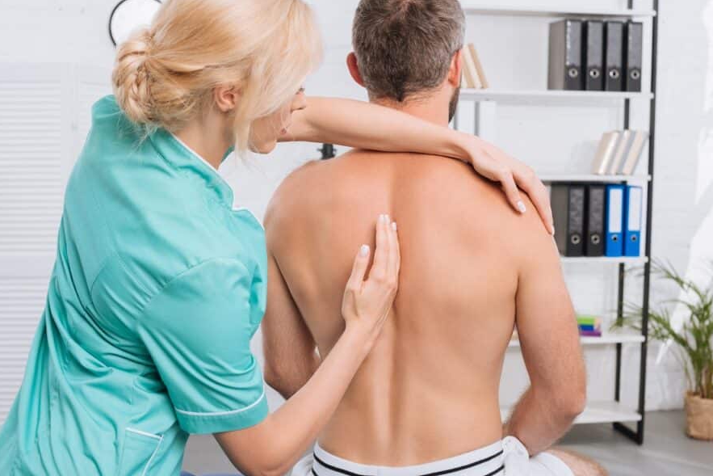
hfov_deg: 34.5
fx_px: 1149
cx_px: 371
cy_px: 248
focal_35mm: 58
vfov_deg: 23.4
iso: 100
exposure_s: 1/200
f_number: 6.3
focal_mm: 50
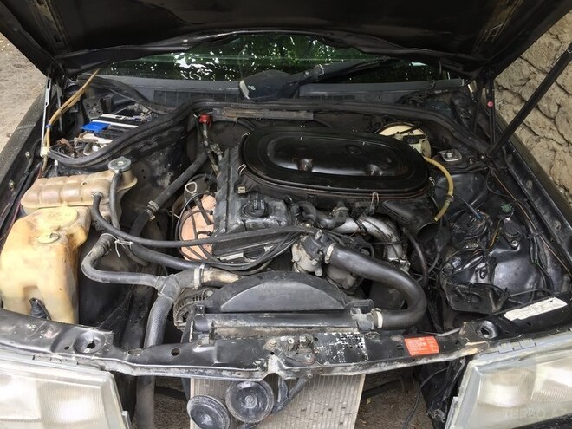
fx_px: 479
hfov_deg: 61.7
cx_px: 286
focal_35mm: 29
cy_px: 214
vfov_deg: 48.2
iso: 32
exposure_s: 1/50
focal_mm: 4.15
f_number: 2.2
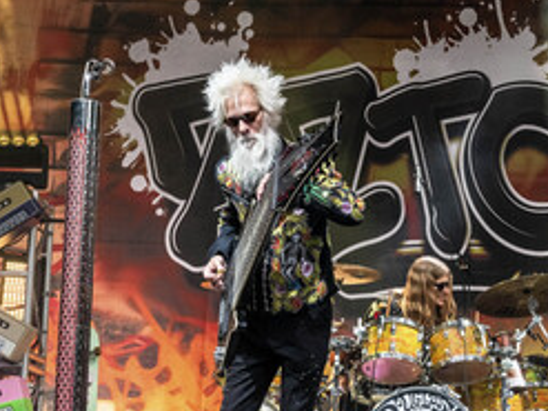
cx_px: 434
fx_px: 1139
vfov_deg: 20.4
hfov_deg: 26.6
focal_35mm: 72
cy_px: 253
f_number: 9
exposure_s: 1/250
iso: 1250
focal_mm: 41
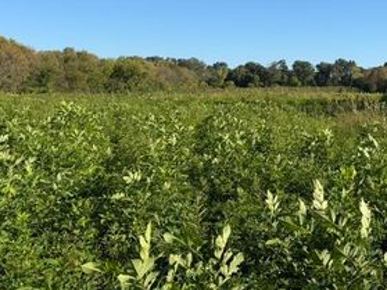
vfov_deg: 32.9
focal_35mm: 43
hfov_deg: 41.9
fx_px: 481
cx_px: 312
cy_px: 71
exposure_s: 1/3953
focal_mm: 6.76
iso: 80
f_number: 1.78
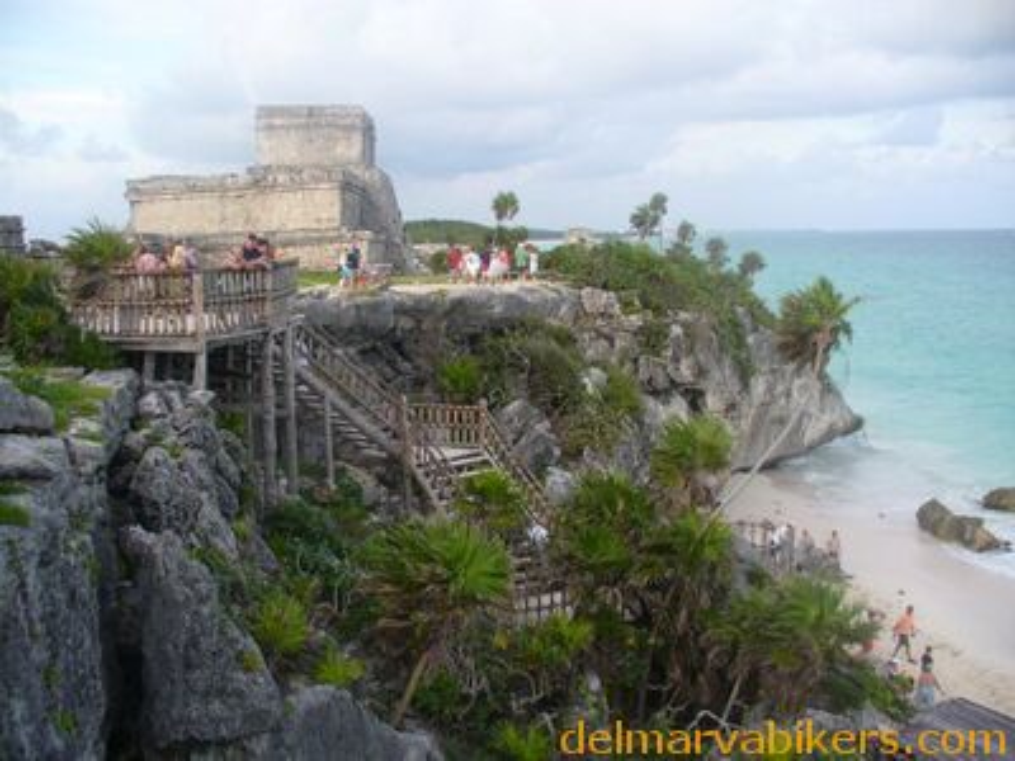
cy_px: 380
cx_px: 508
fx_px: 1085
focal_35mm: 37
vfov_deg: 38.7
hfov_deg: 50.1
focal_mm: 6.1
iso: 80
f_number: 2.8
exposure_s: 1/125
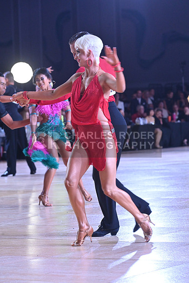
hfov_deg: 8.3
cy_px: 142
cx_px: 94
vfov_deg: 12.4
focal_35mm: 165
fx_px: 1298
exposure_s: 1/400
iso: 4000
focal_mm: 165
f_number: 8
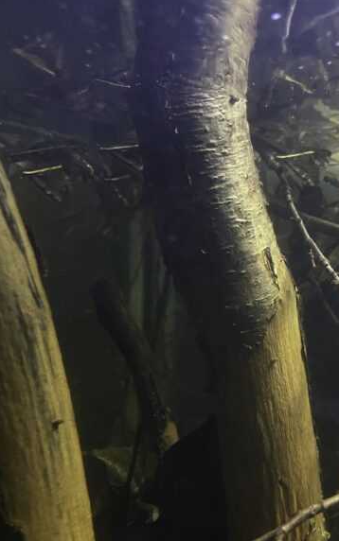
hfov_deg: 32.8
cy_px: 270
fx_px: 546
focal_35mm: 37
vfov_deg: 52.7
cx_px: 301
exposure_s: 1/30
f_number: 1.6
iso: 800
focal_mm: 4.2
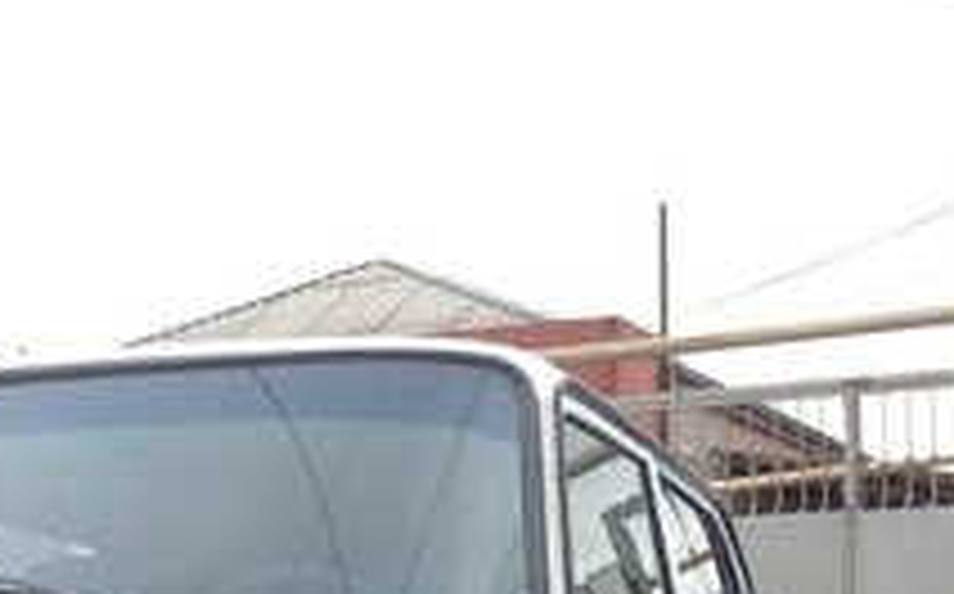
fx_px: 2130
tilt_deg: -1.7
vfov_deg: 14.8
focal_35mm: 82
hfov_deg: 25.2
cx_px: 482
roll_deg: +0.3
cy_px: 873
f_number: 2.4
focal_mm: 4.12
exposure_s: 1/401
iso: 50
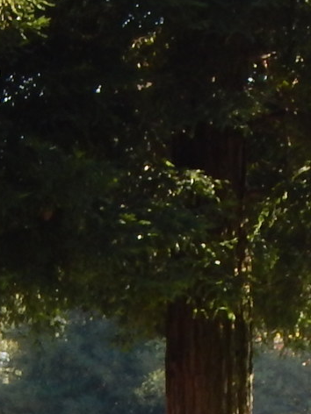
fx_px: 5906
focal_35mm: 493
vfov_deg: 4.0
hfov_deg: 3.0
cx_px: 594
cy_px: 747
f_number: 4.4
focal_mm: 16.6
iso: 125
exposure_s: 1/160
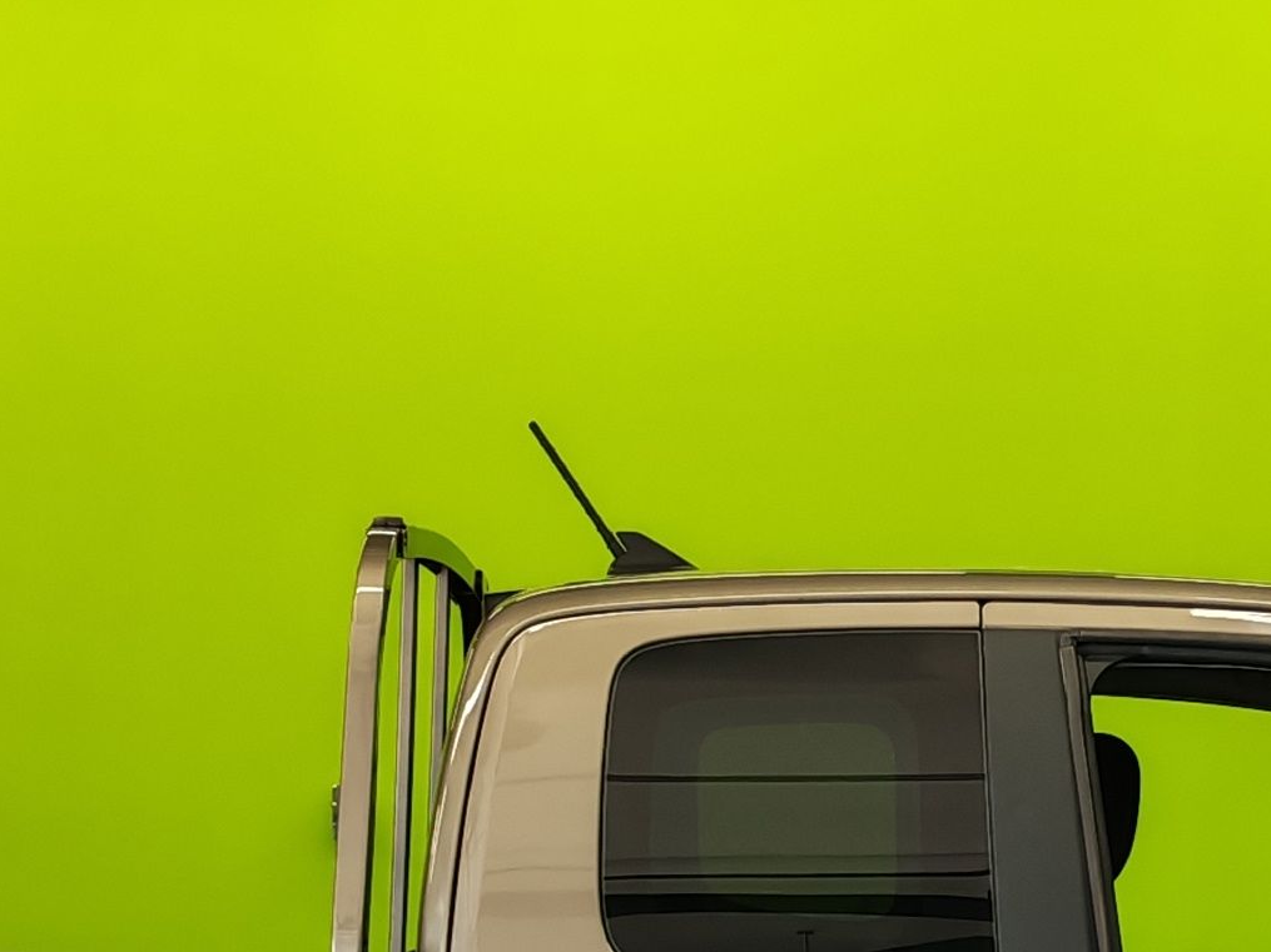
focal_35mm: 113
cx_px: 998
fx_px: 4149
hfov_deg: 17.3
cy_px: 772
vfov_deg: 13.0
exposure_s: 1/100
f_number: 1.9
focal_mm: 6.12
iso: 250
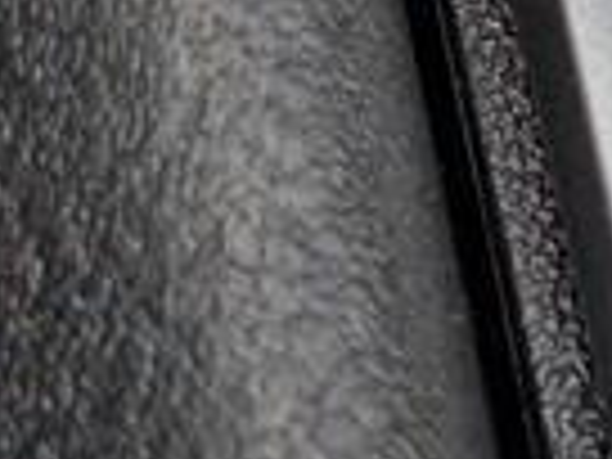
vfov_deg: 6.4
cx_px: 1130
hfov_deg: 8.2
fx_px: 4084
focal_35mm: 231
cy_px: -45
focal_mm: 6.9
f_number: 1.68
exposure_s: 1/200
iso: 31
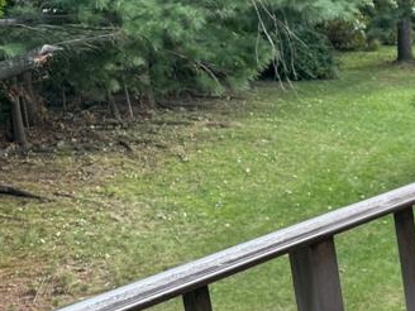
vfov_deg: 19.6
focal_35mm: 75
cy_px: 202
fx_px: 899
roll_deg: +3.4
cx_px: 621
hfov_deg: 21.7
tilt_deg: -14.4
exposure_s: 1/461
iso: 100
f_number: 1.78
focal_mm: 6.76
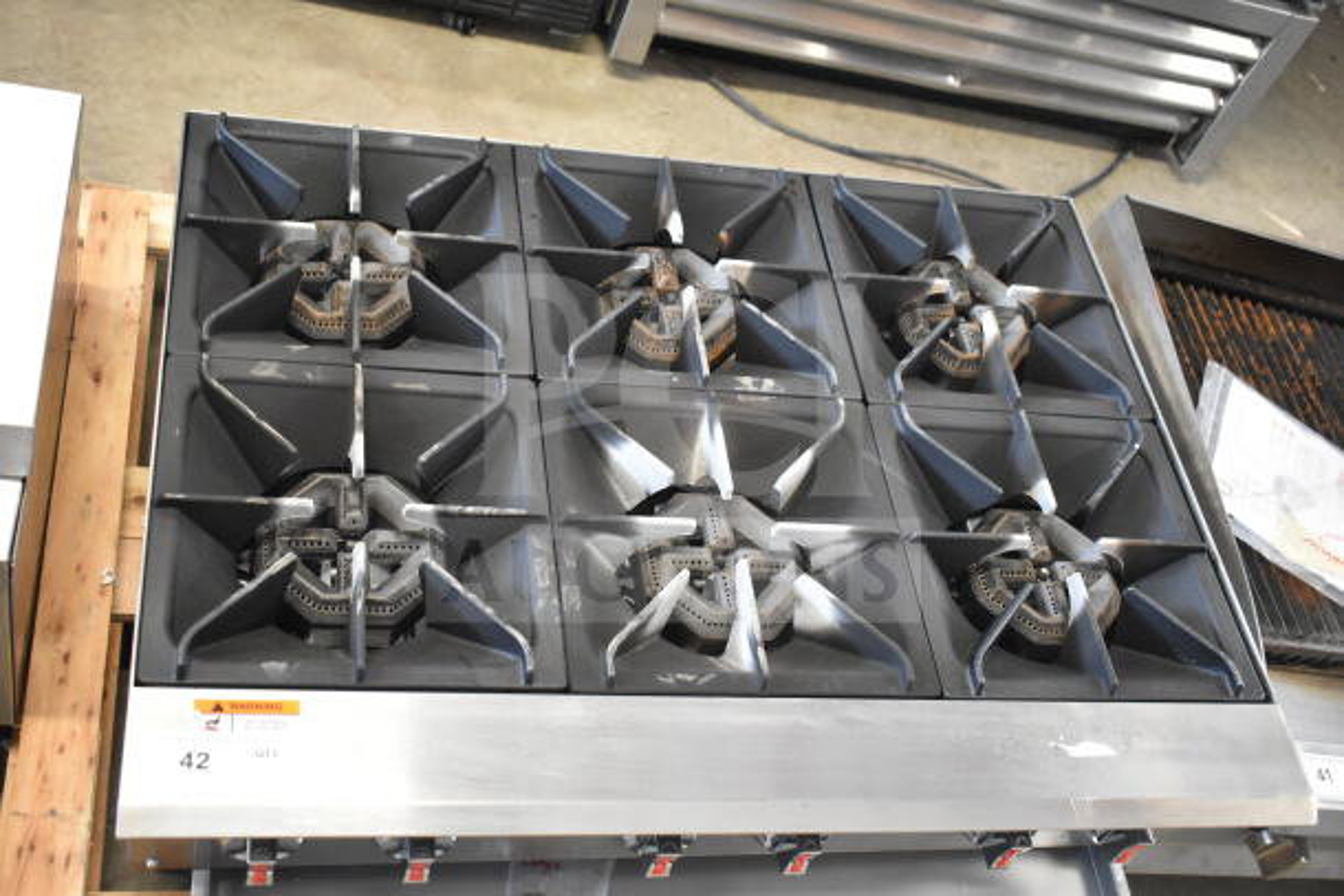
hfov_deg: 49.5
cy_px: 448
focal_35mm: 39
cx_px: 672
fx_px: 1456
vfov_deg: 34.2
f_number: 4
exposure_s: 1/40
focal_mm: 26
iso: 2800
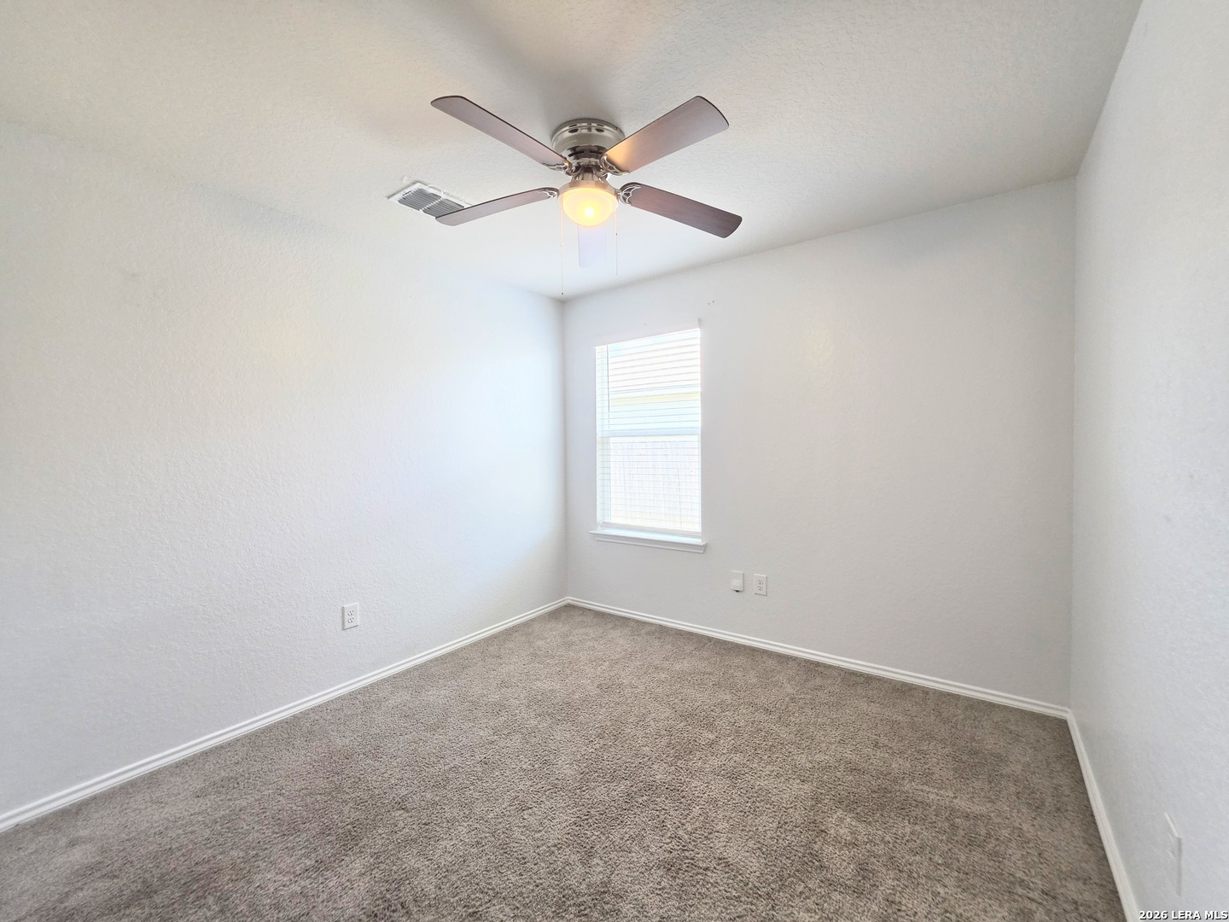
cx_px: 614
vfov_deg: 89.9
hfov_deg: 106.2
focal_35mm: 13
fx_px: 462
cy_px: 461
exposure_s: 1/120
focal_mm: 2.2
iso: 125
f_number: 1.9
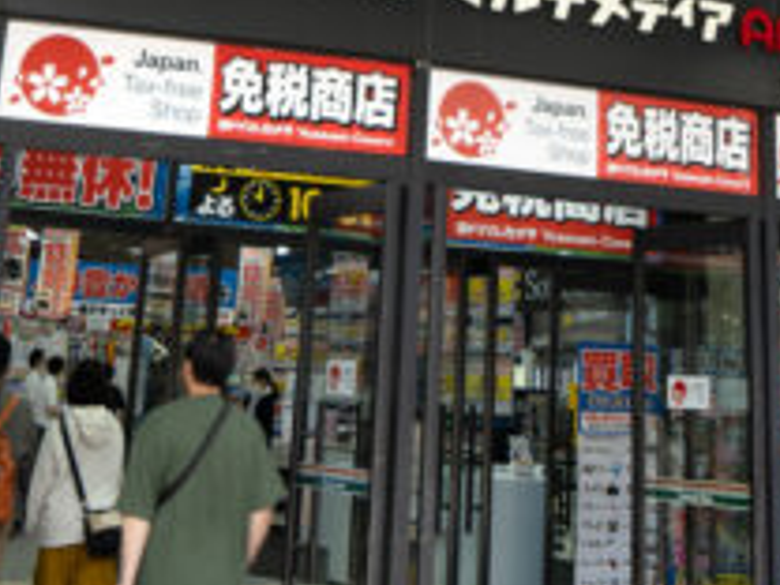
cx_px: 416
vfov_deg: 18.2
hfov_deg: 26.3
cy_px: -225
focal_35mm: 74
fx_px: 1667
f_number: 3.5
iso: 200
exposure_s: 1/40
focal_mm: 10
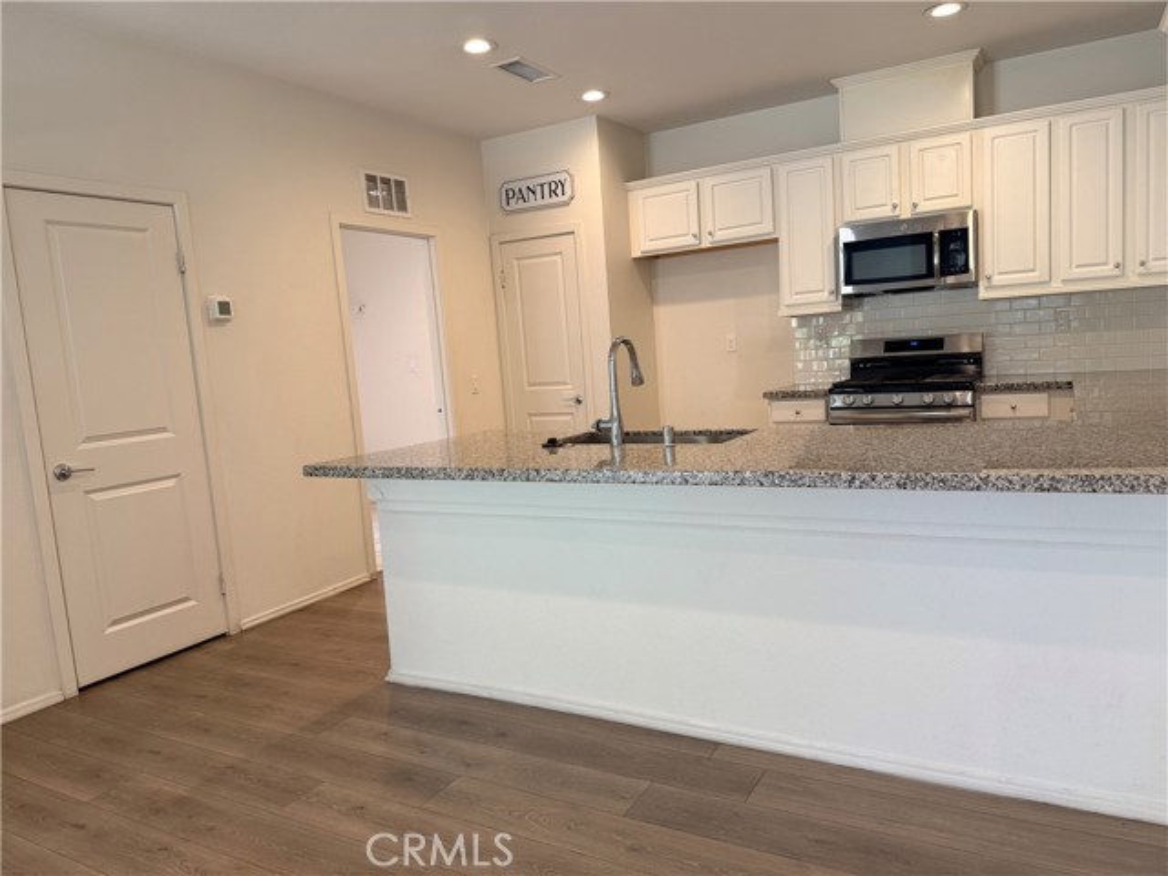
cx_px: 584
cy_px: 438
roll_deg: +4.3
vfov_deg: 56.8
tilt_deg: -6.2
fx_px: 810
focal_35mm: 24
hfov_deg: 71.6
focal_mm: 6.76
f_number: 1.78
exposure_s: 1/120
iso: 160
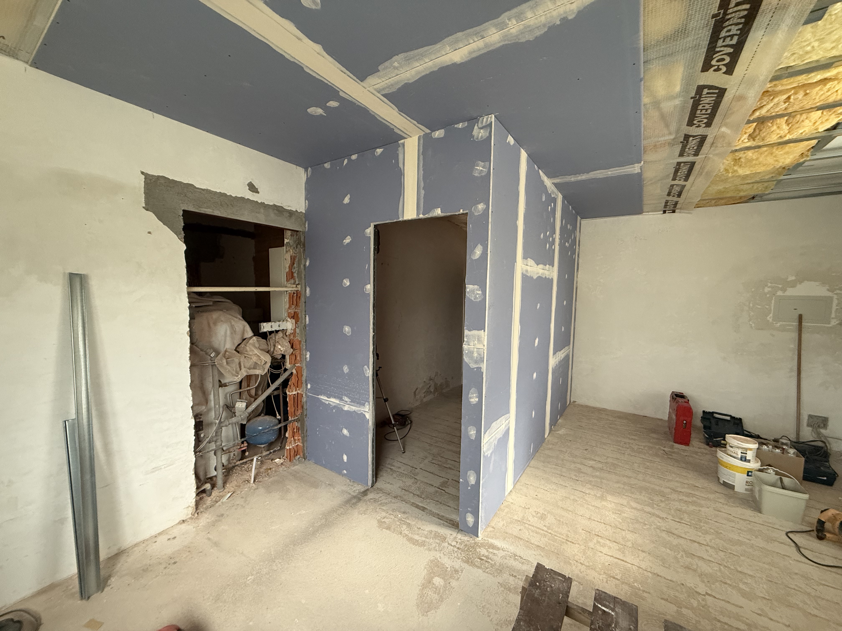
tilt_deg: -4.0
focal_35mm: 14
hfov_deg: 102.1
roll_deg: -0.8
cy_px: 316
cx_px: 421
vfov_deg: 85.7
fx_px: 341
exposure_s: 1/60
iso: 500
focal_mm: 2.22
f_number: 2.2
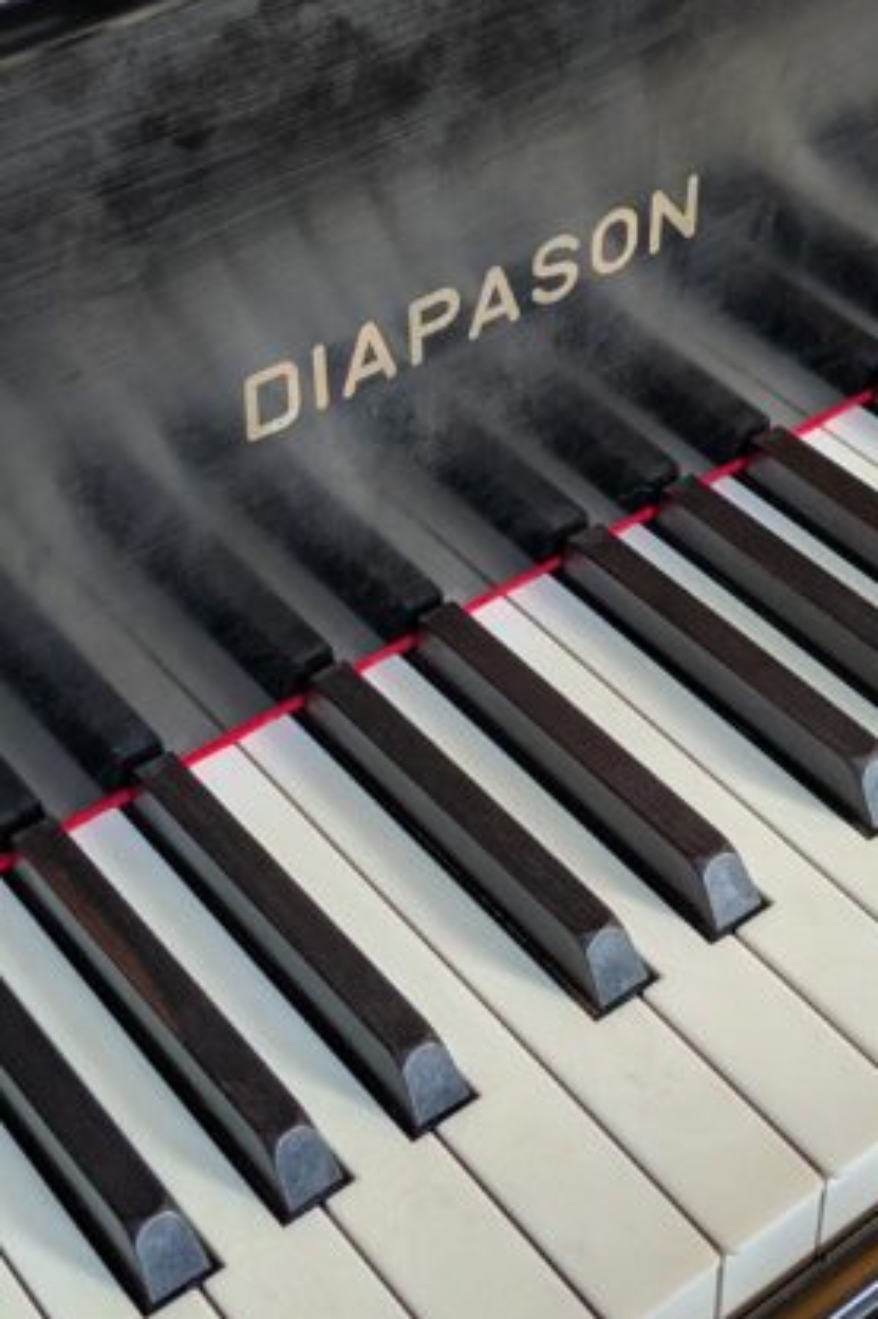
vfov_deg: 31.1
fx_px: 2343
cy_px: 393
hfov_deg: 21.2
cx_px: 458
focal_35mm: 64
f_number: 1.89
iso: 91
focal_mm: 5.43
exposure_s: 1/24
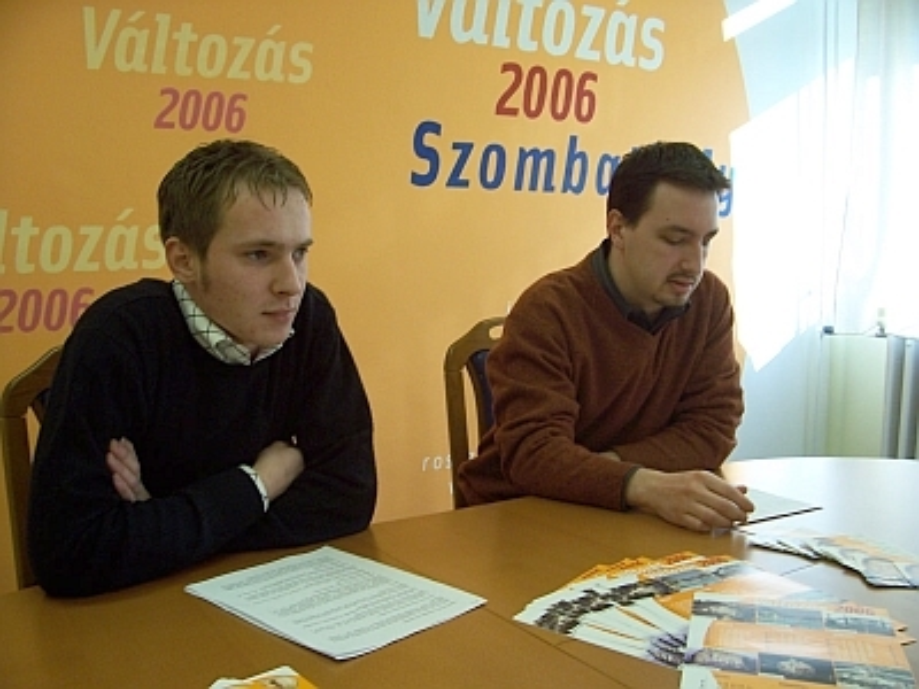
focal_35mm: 34
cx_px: 460
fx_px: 903
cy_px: 344
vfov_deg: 41.8
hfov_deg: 54.0
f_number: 2.7
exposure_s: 1/60
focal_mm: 5.6
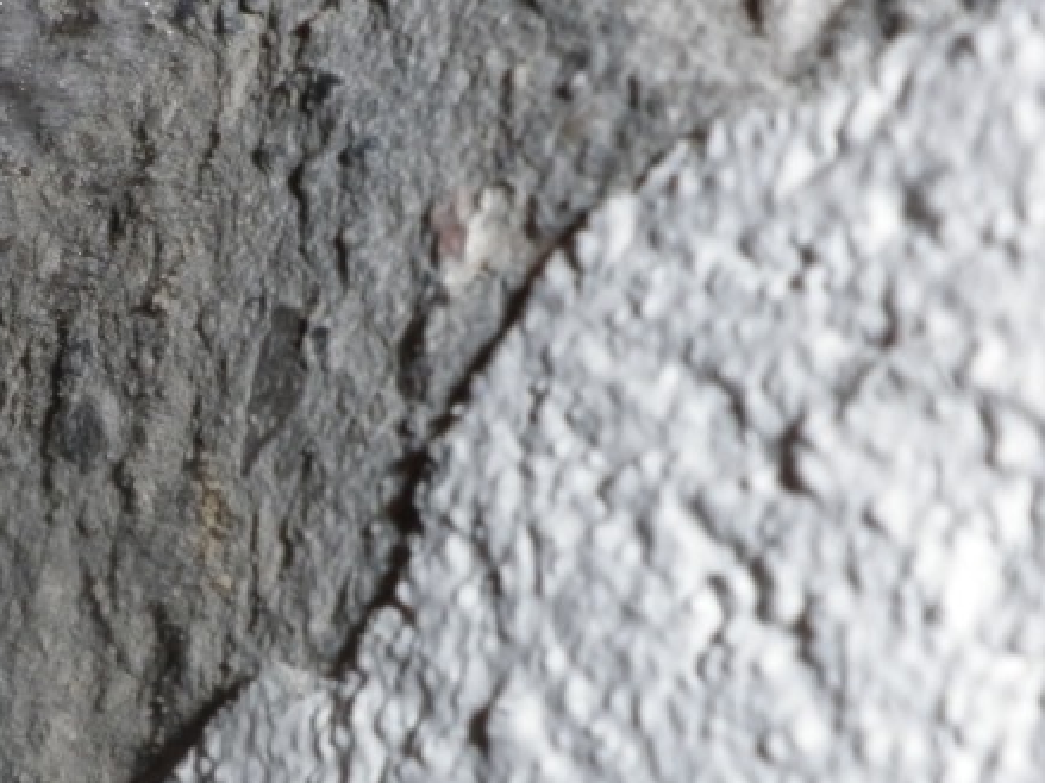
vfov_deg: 17.5
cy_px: 566
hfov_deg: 22.4
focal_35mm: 84
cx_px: -7
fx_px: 2535
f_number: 5.6
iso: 160
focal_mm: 6.3
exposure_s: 1/30
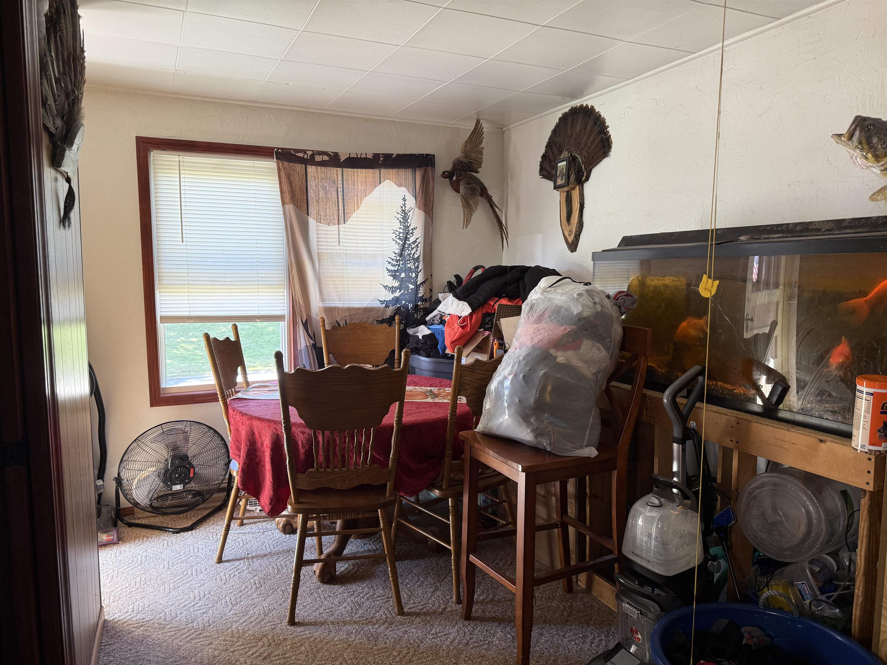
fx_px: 615
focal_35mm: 24
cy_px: 332
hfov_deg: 71.6
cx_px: 444
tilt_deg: -5.1
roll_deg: -0.4
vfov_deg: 56.8
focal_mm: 6.76
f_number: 1.78
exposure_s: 1/60
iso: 160
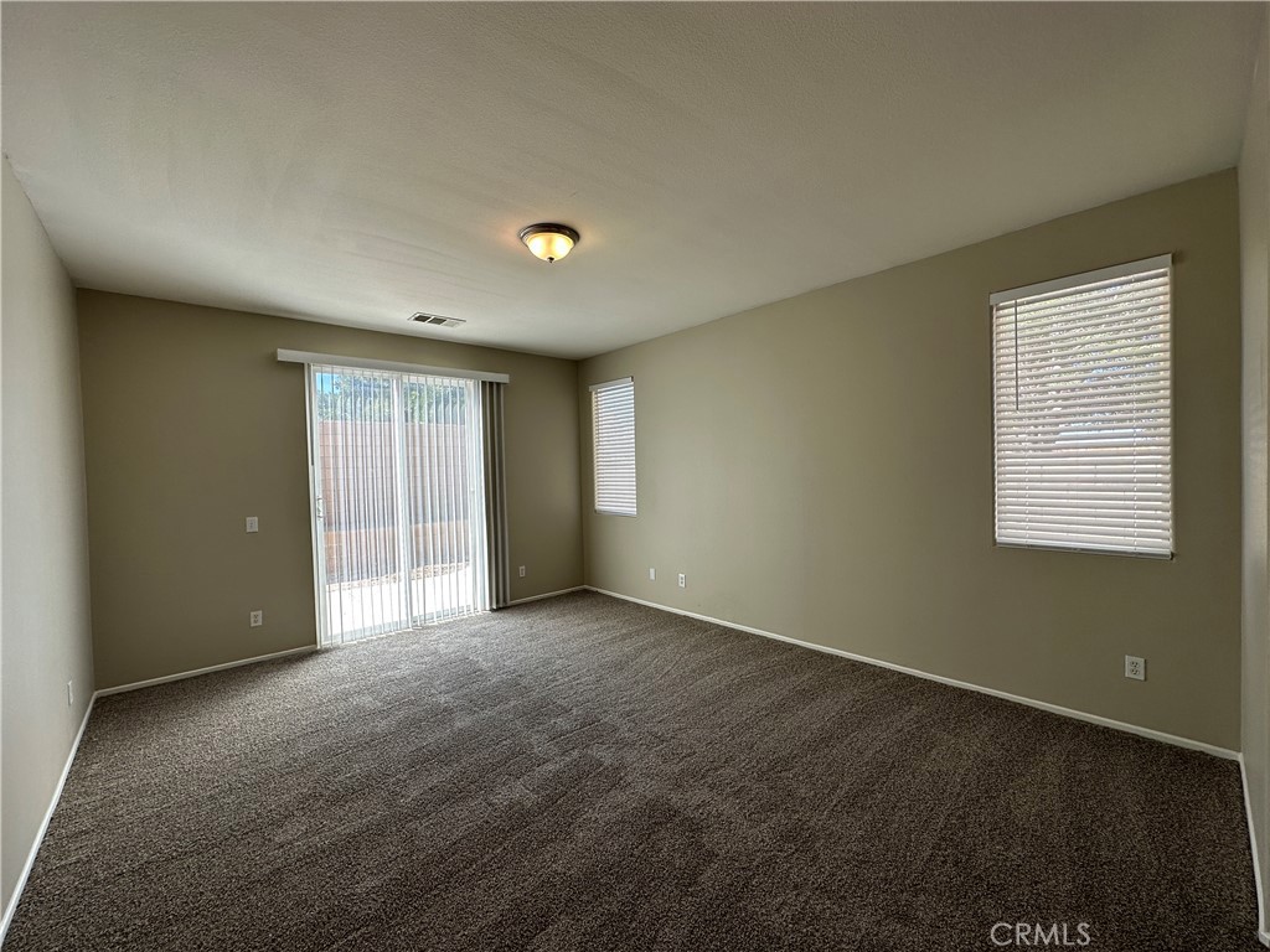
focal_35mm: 14
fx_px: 514
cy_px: 476
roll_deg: +1.5
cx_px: 635
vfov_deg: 85.7
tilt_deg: -1.5
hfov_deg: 102.1
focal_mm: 2.22
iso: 40
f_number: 2.2
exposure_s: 1/284
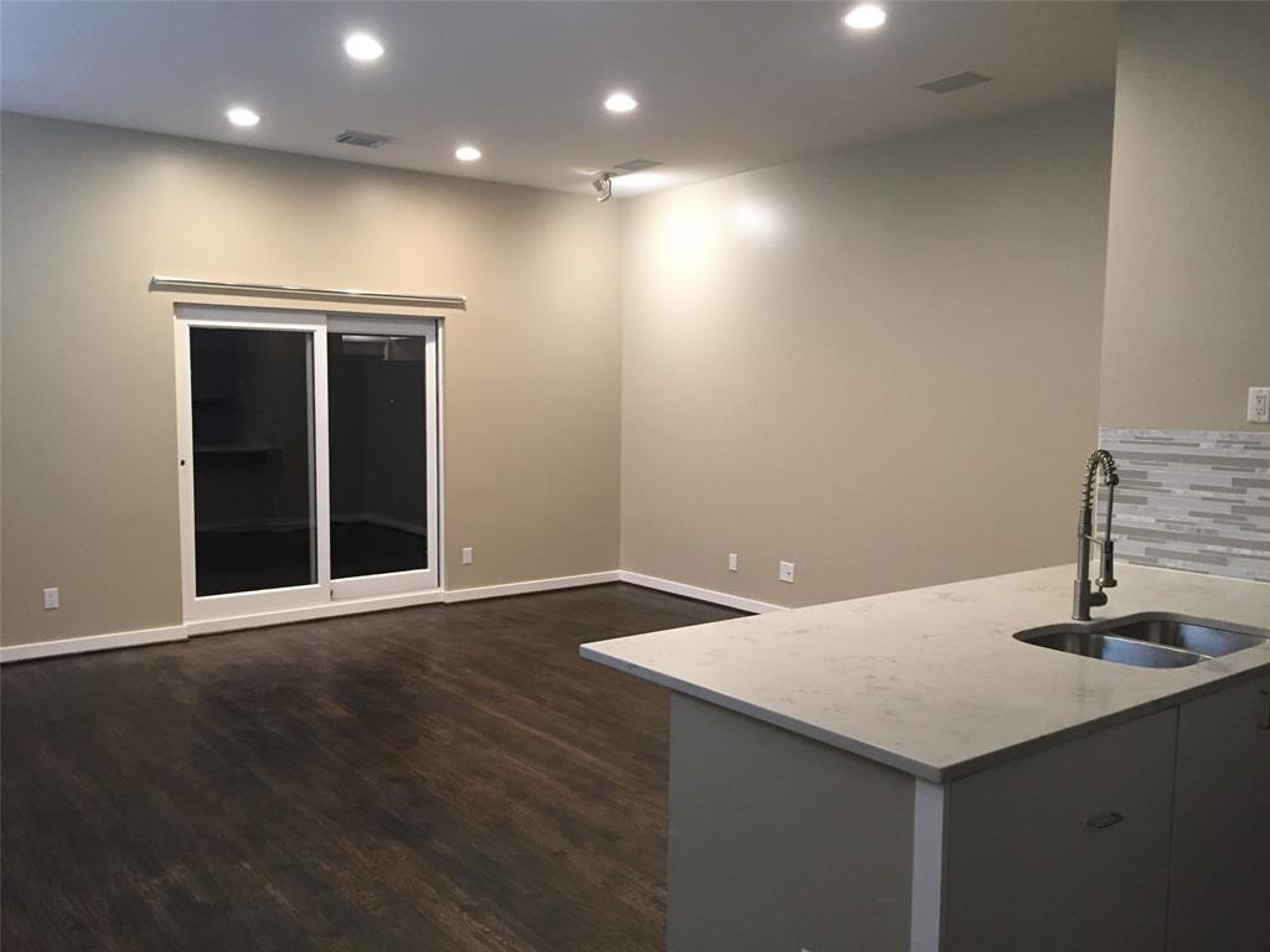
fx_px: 1064
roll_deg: -0.6
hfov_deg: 61.7
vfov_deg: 48.2
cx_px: 635
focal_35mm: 29
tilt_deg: -4.3
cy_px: 476
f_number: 2.2
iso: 125
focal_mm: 4.15
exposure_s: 1/30
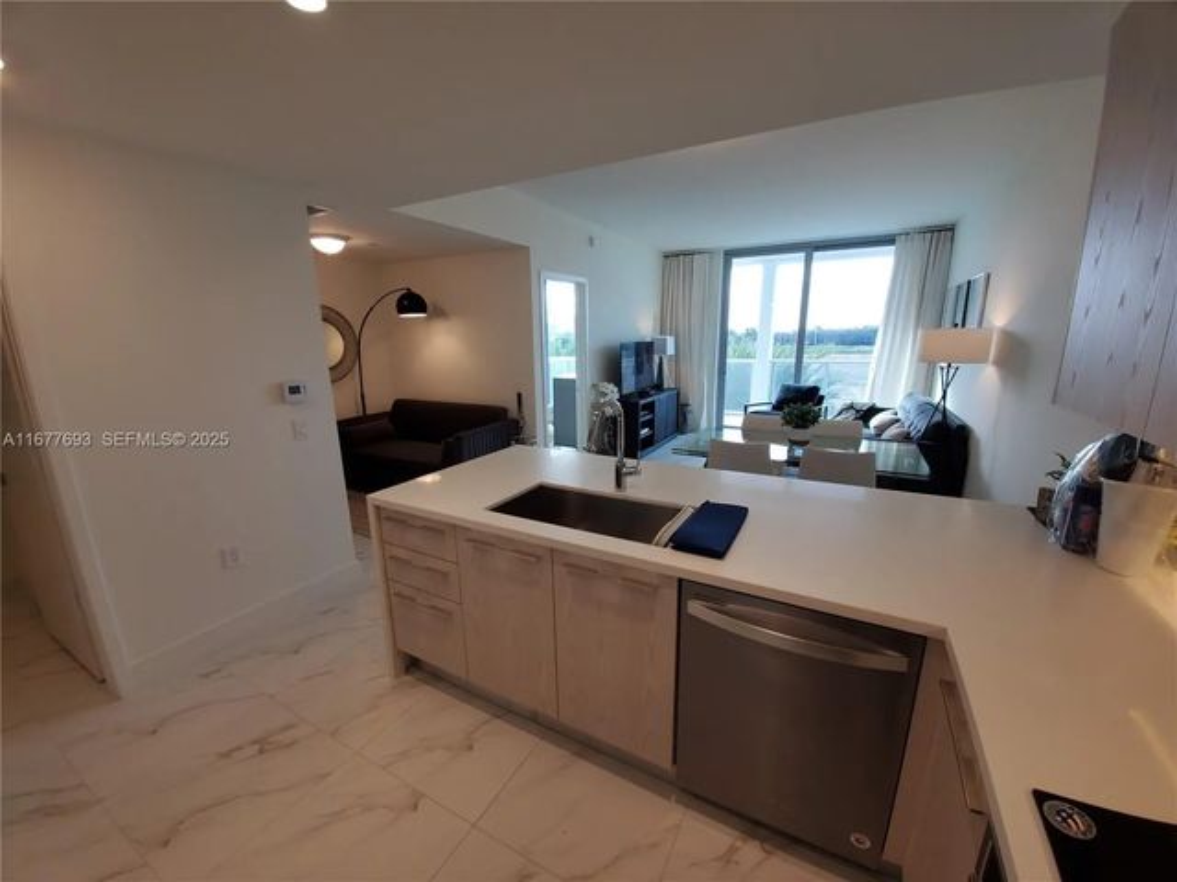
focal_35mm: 13
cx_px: 588
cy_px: 441
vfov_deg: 89.9
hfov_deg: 106.2
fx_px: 442
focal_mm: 1.8
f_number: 2.2
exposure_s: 1/60
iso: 64
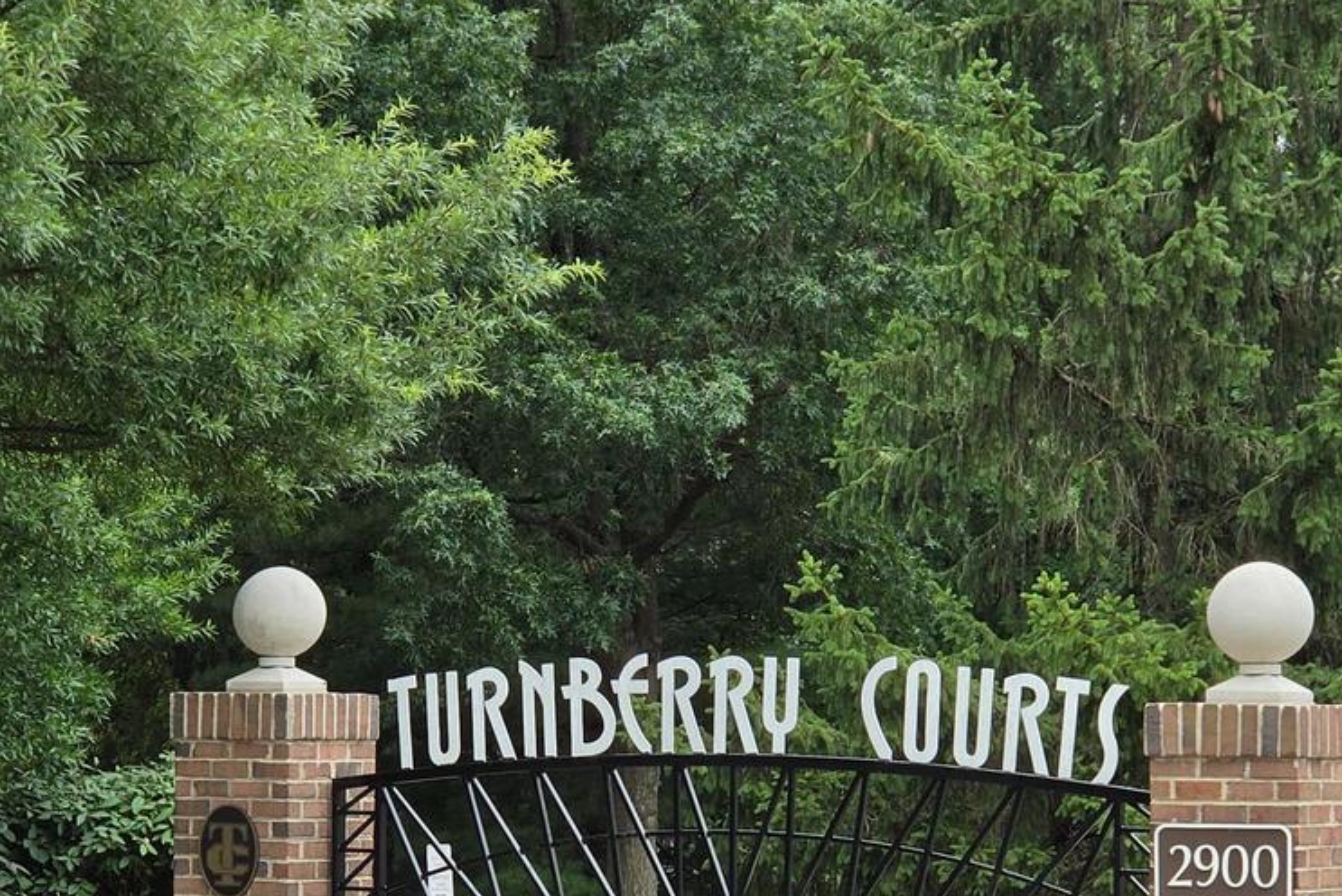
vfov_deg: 9.8
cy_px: 874
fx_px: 5183
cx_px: 578
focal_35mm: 139
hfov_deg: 14.7
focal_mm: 7
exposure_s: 1/120
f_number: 2.4
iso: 25
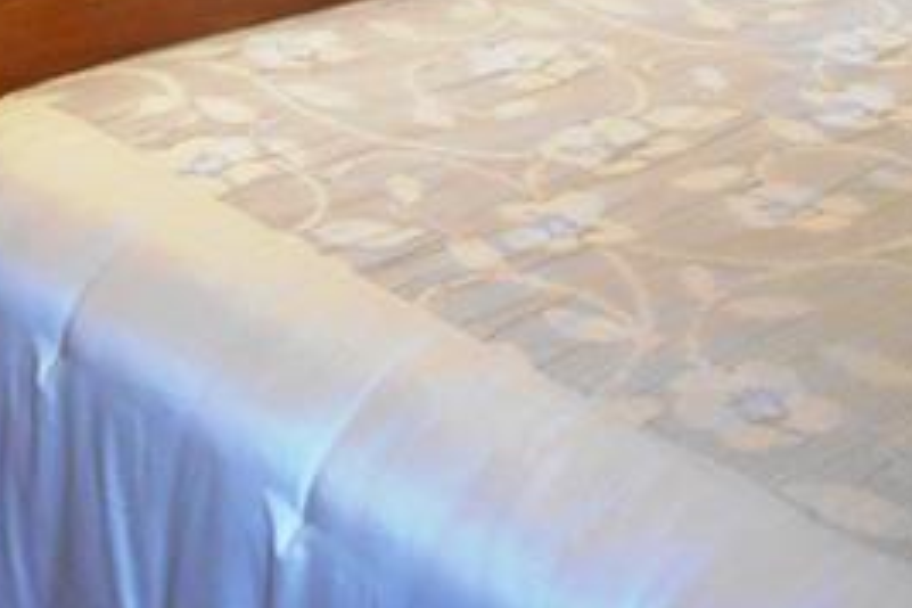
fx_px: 2052
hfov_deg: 24.9
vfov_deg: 15.8
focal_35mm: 81
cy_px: -222
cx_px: 277
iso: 400
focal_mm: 4.7
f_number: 3.4
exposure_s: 1/30
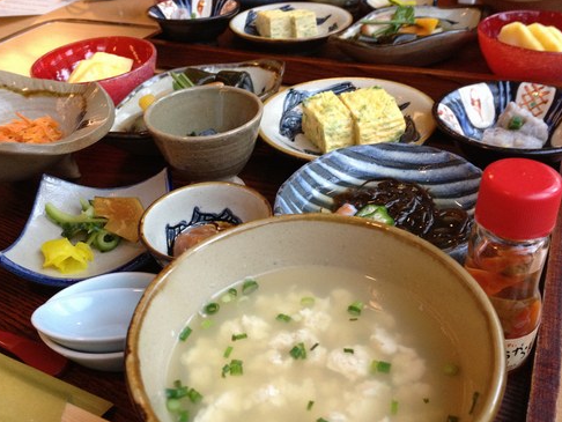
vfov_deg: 39.7
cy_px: 213
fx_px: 585
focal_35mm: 36
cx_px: 276
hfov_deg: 51.3
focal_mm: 4.28
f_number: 2.4
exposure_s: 1/20
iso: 200
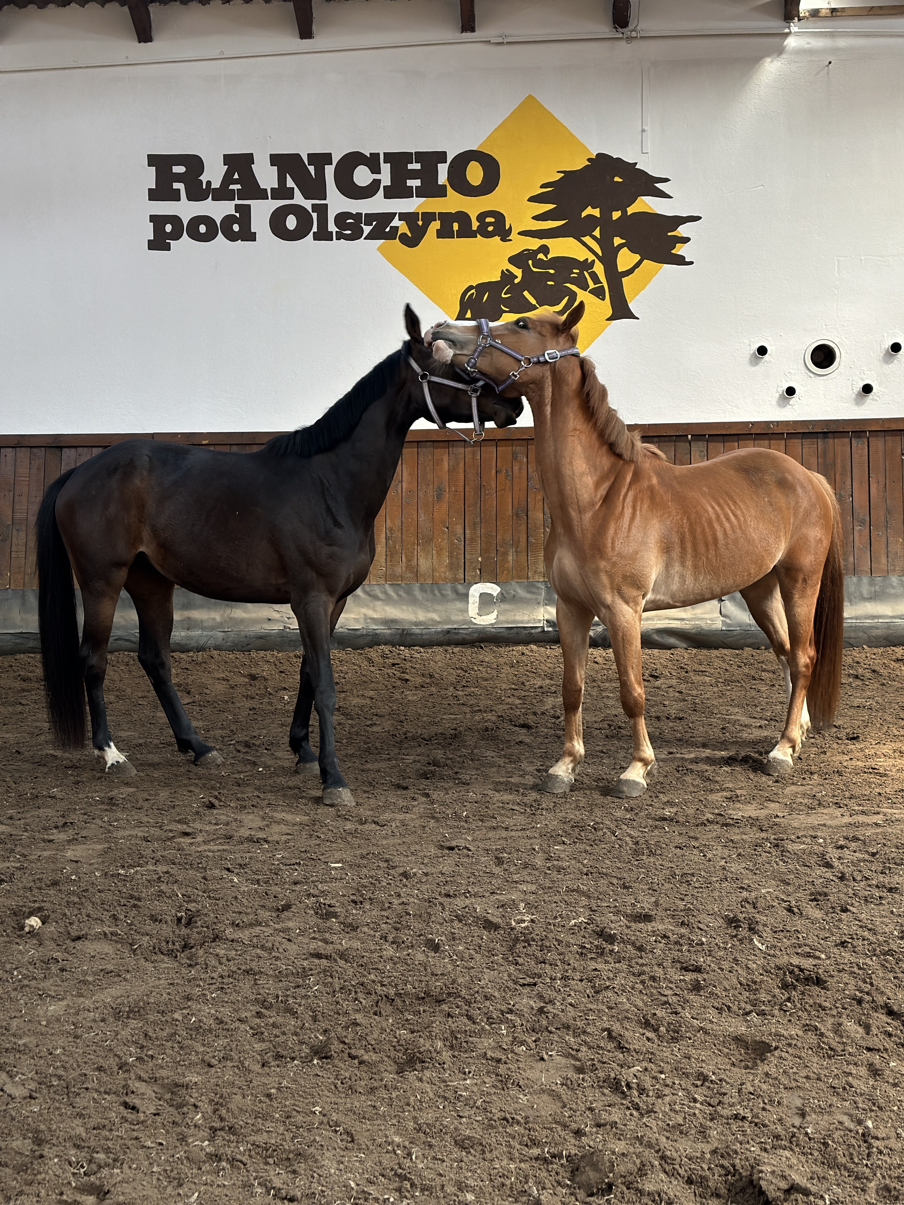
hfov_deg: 30.3
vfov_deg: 39.7
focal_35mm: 48
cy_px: 602
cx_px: 452
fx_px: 1671
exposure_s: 1/65
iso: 125
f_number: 1.78
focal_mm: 6.86
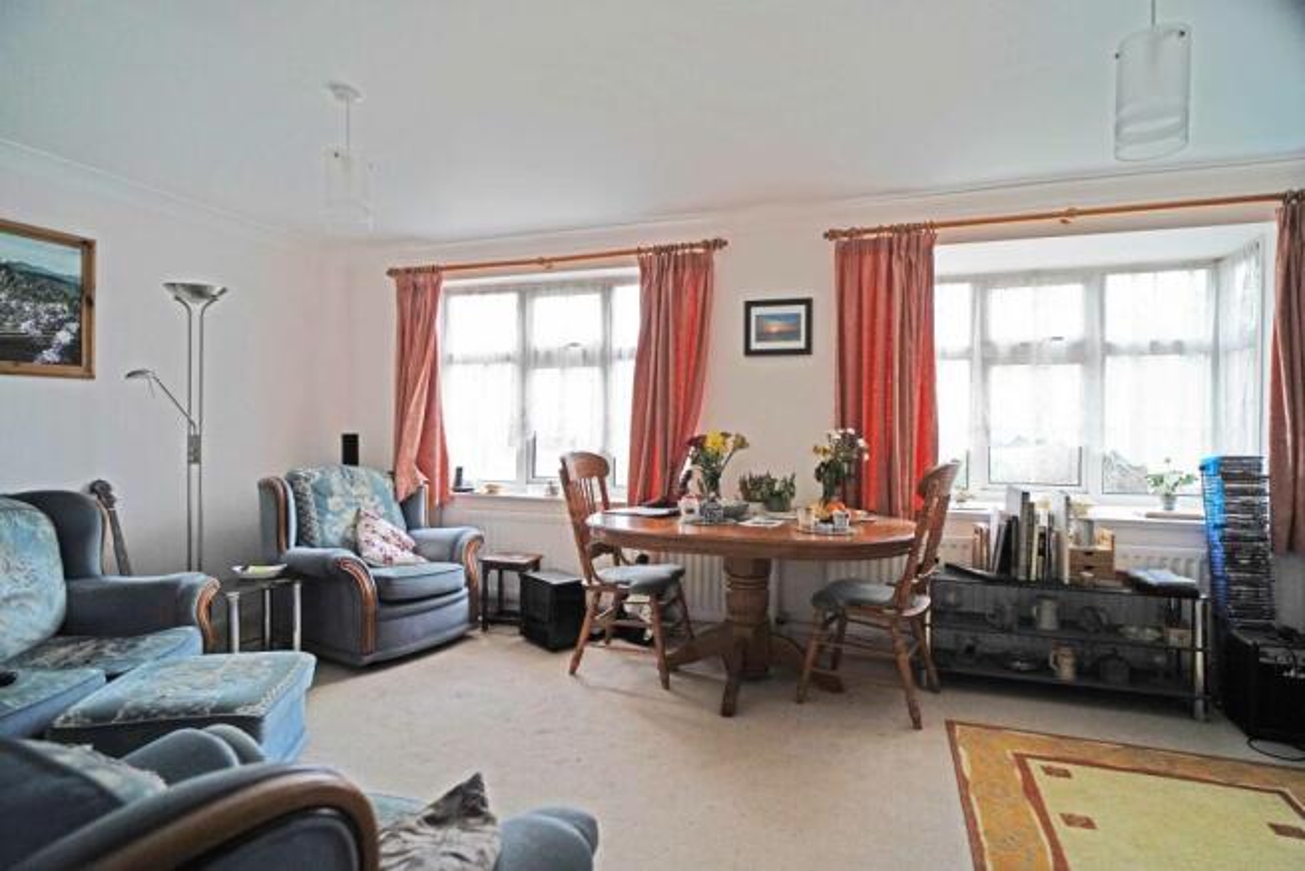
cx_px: 652
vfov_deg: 67.4
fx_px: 653
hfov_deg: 90.0
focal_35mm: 18
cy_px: 436
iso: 1600
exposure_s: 1/160
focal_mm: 18
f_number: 3.2
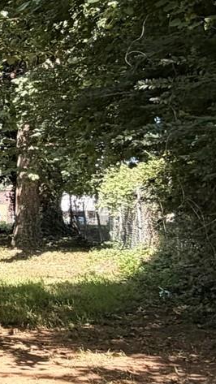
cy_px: 182
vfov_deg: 31.9
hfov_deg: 12.0
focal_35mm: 66
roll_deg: -0.2
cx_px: -387
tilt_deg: +2.0
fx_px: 672
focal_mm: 2.22
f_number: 2.2
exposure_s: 1/502
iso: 50
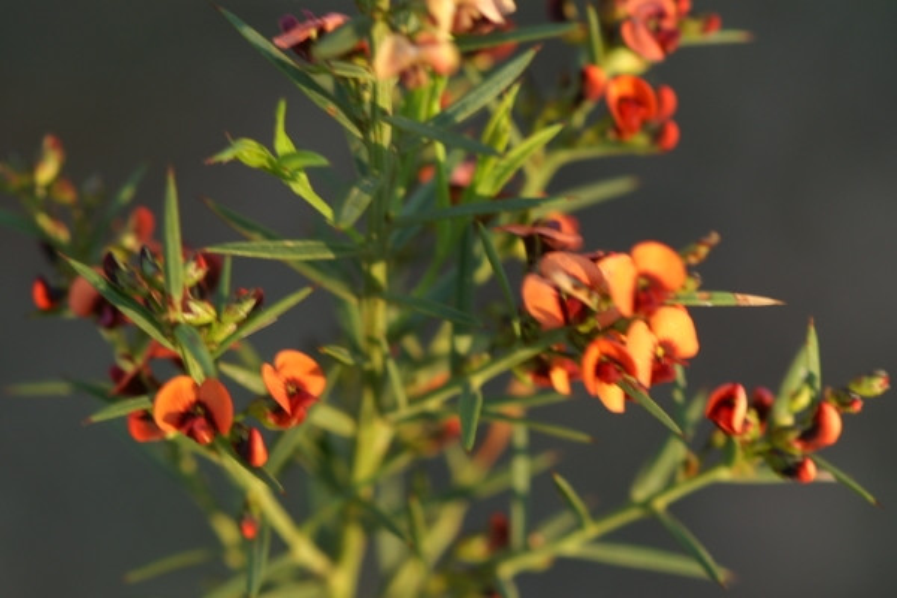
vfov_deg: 9.1
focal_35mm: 150
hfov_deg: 13.7
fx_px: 3737
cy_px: 299
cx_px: 448
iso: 100
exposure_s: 1/13
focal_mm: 100
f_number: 5
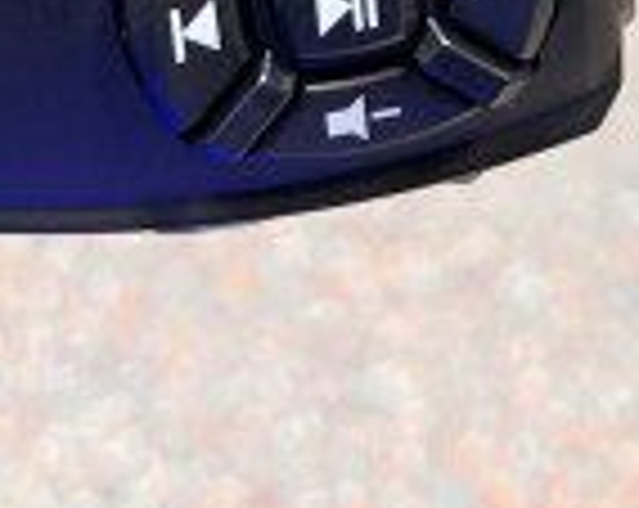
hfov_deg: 9.9
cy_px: -1079
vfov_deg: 7.1
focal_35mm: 191
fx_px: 3605
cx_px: 808
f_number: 1.6
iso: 50
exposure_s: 1/120
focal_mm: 5.96
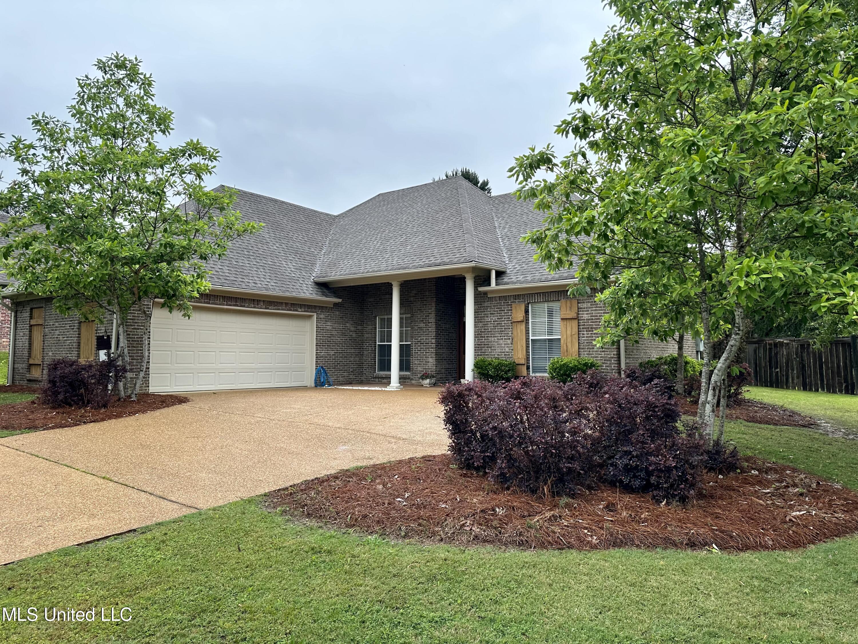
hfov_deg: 71.6
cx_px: 429
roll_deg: -0.5
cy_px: 322
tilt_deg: +3.6
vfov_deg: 56.8
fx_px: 595
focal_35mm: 24
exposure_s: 1/223
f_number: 1.78
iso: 80
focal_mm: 6.86
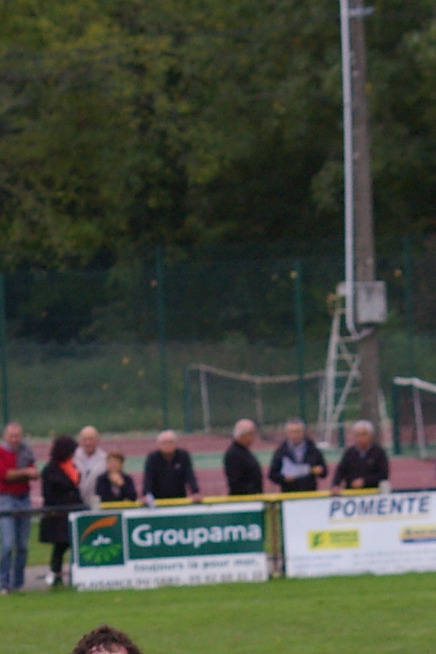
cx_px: 161
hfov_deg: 3.2
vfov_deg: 4.8
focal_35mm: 426
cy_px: 871
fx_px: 7738
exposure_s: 1/750
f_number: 5.6
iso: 400
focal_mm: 70
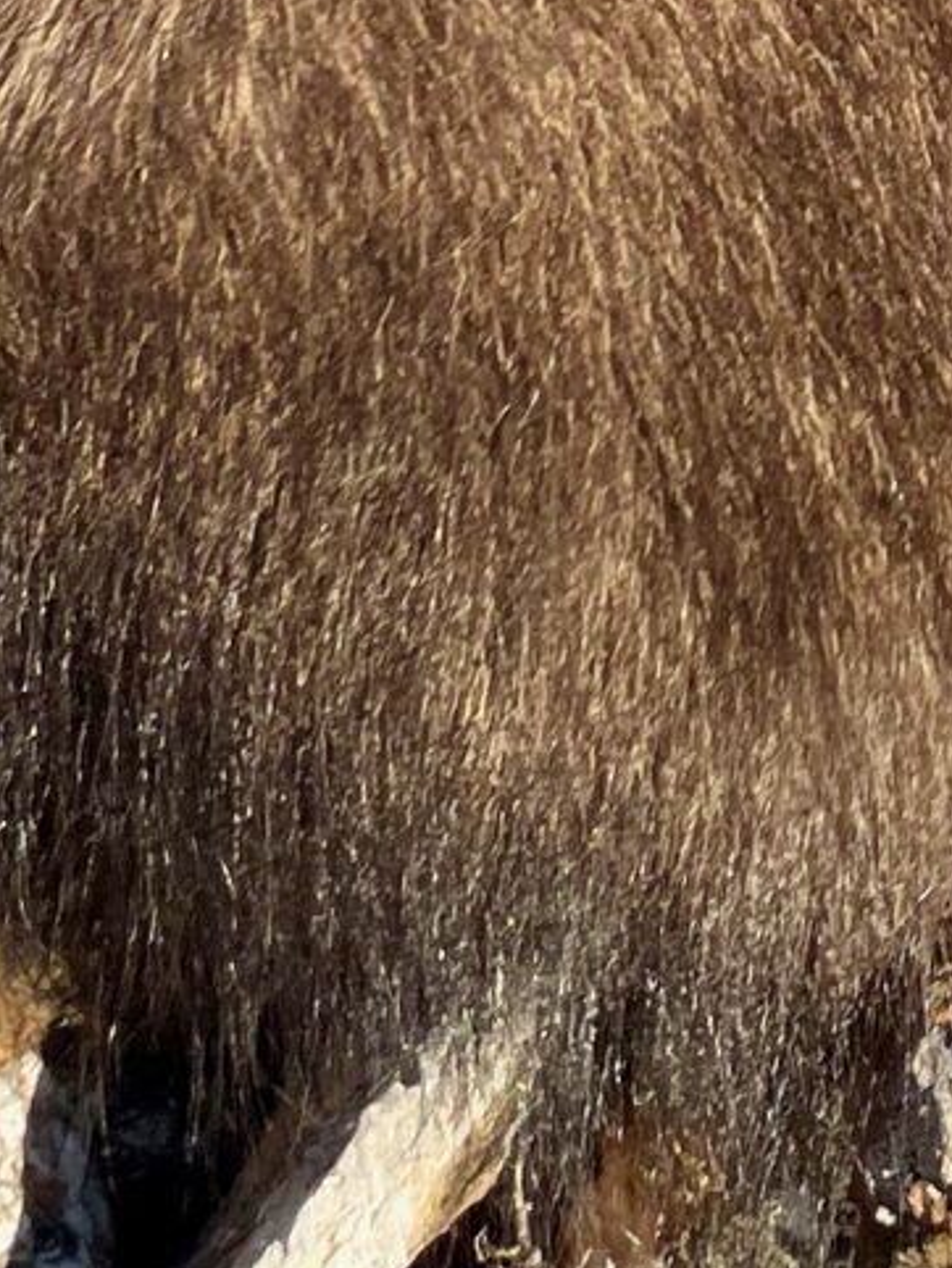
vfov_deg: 12.9
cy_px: -1034
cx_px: 1680
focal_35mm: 138
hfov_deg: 10.2
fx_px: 5056
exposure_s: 1/1618
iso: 32
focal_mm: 4.2
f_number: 1.6
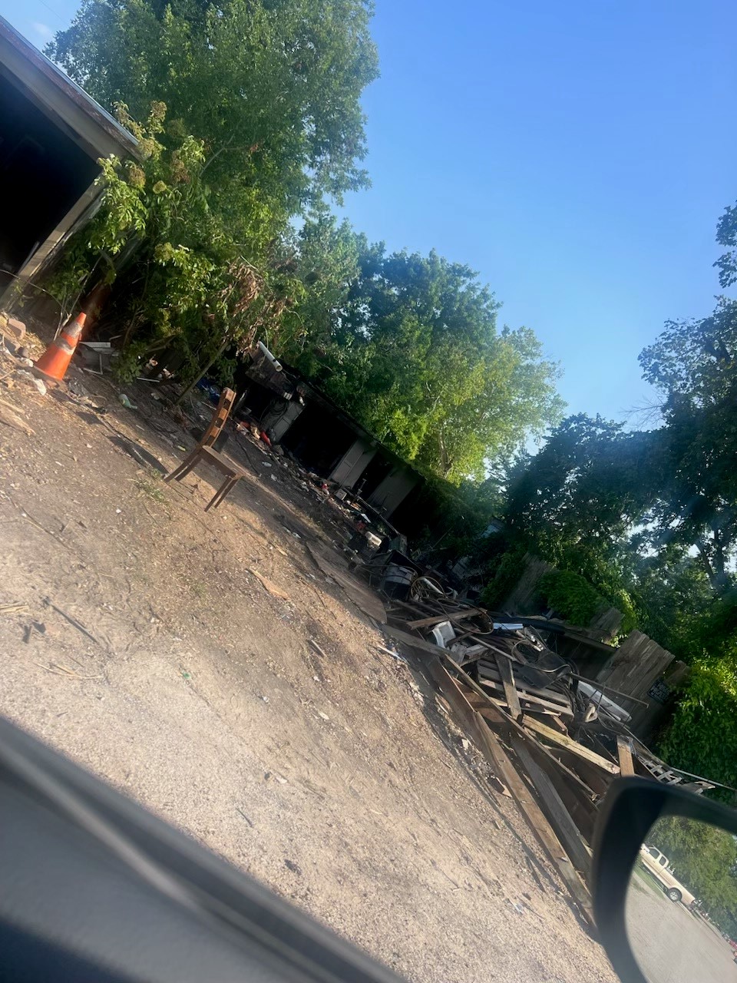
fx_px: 738
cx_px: 368
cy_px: 492
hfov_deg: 53.1
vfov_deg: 67.3
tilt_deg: -1.3
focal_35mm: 26
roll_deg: -38.8
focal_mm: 5.7
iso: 50
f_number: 1.5
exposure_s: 1/2353
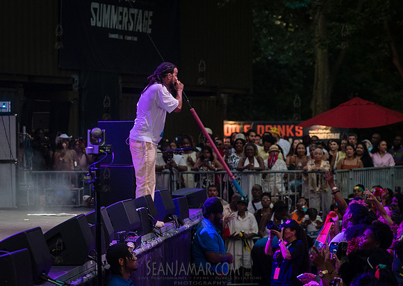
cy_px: 117
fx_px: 1695
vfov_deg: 9.6
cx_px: 149
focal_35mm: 148
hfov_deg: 13.5
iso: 4000
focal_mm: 120
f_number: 4.5
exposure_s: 1/320
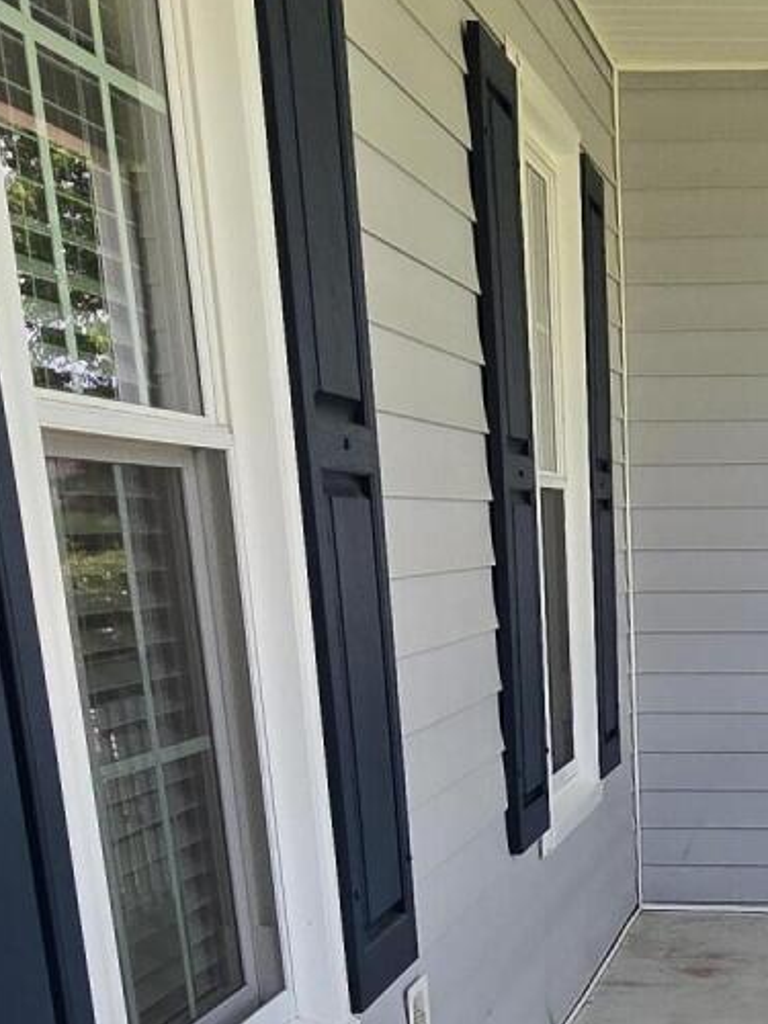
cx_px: 803
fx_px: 1538
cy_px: 1204
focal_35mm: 52
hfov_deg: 26.3
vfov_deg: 31.4
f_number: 2.2
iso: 50
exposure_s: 1/424
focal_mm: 2.2
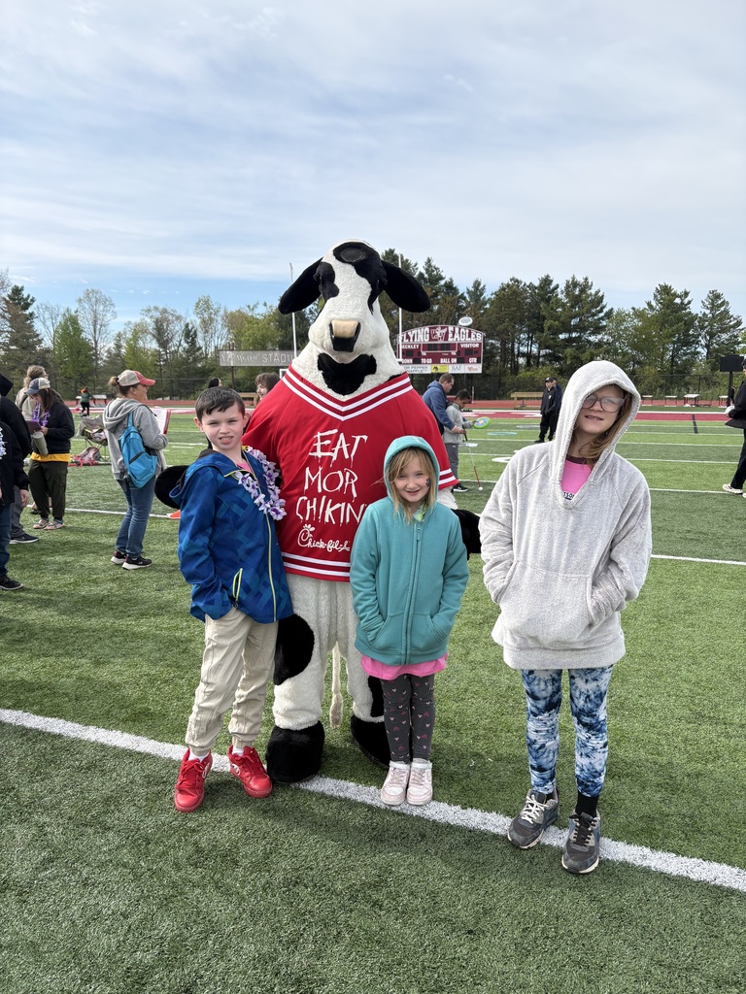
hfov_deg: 53.1
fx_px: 747
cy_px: 497
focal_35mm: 26
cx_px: 373
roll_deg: +0.4
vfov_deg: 67.3
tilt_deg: -7.8
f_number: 1.6
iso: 50
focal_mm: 5.96
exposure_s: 1/2747
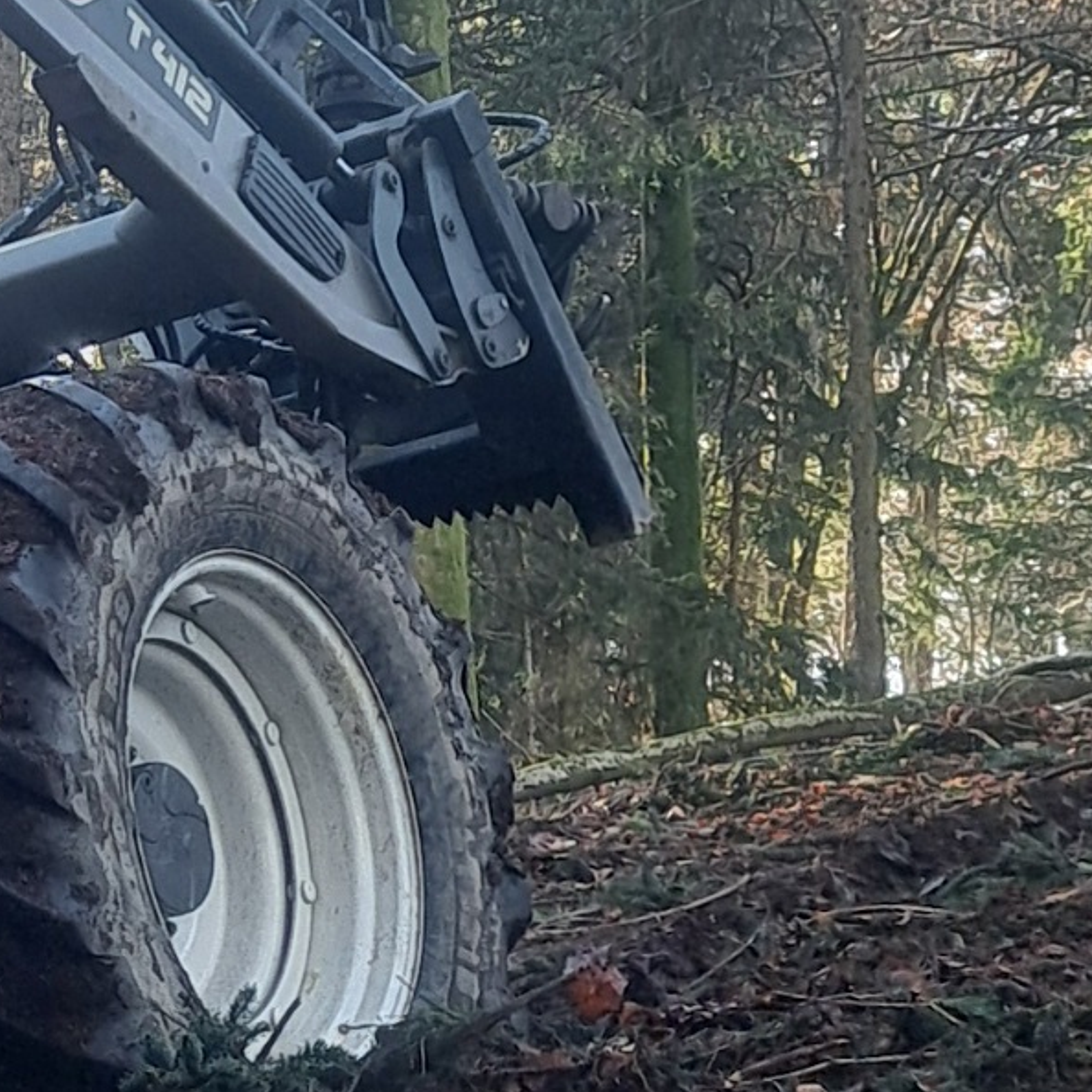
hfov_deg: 11.6
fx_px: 4711
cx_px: -1241
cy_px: 532
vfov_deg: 13.2
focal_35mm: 132
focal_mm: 5.23
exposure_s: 1/100
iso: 50
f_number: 1.8
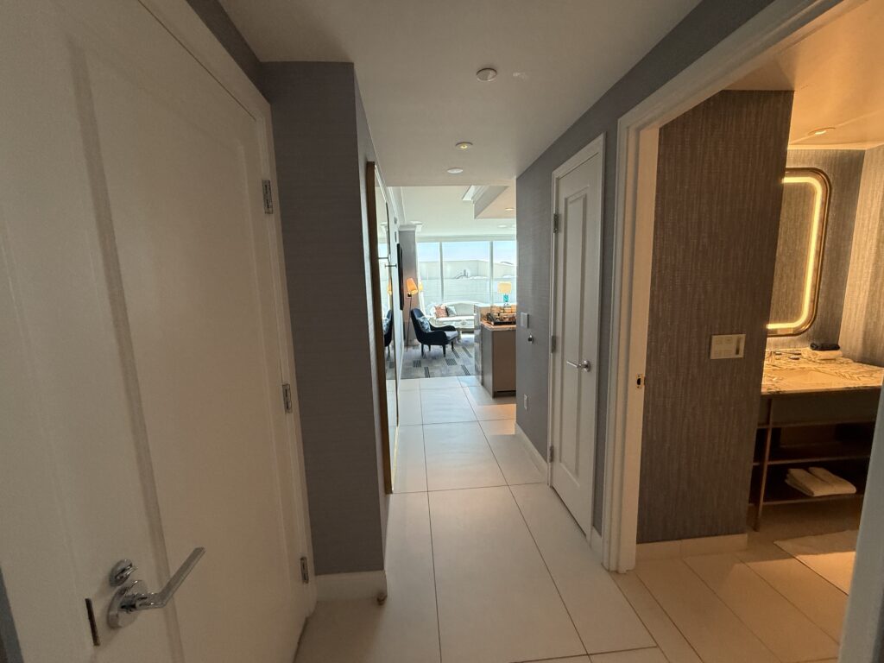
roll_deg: +2.2
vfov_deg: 85.7
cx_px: 442
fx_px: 358
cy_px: 332
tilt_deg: -8.0
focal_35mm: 14
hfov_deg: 102.1
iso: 200
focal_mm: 2.22
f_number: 2.2
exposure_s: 1/120
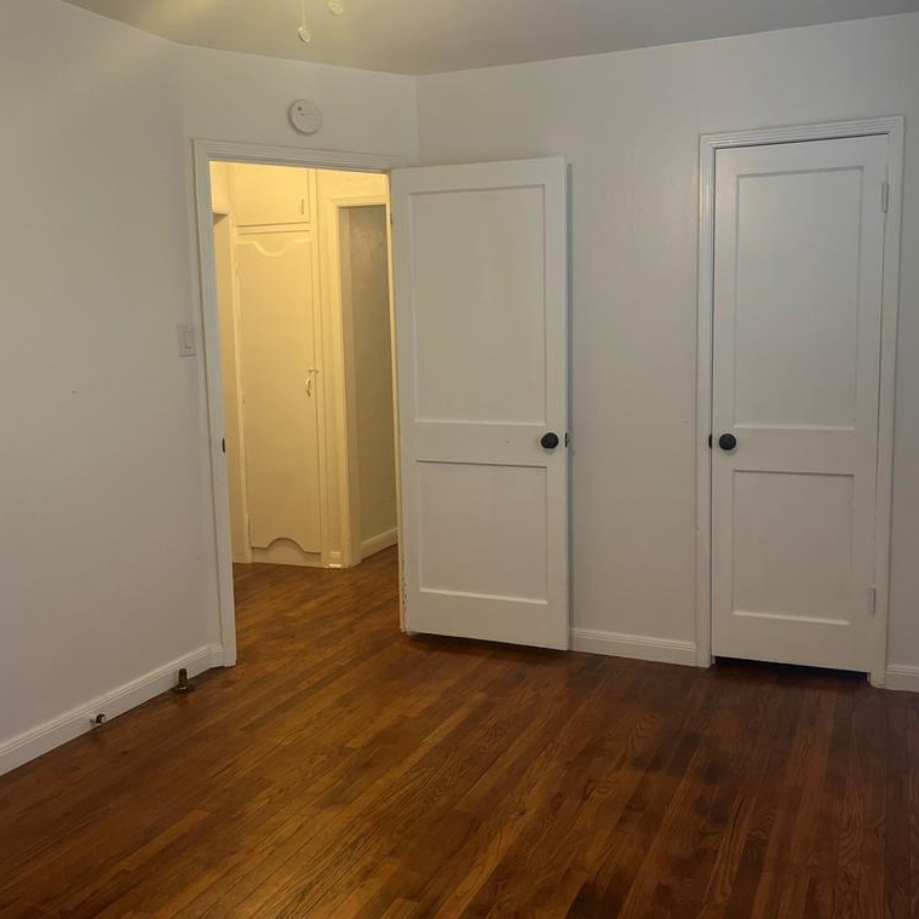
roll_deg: +0.9
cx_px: 527
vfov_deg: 52.5
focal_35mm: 31
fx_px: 931
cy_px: 456
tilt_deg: -6.3
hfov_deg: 52.3
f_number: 1.6
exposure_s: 1/120
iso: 125
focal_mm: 5.1
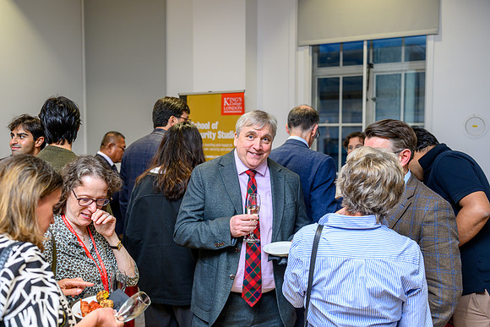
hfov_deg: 54.3
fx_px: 478
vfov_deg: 37.8
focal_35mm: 35
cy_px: 164
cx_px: 245
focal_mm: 35
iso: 640
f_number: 2.8
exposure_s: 1/200
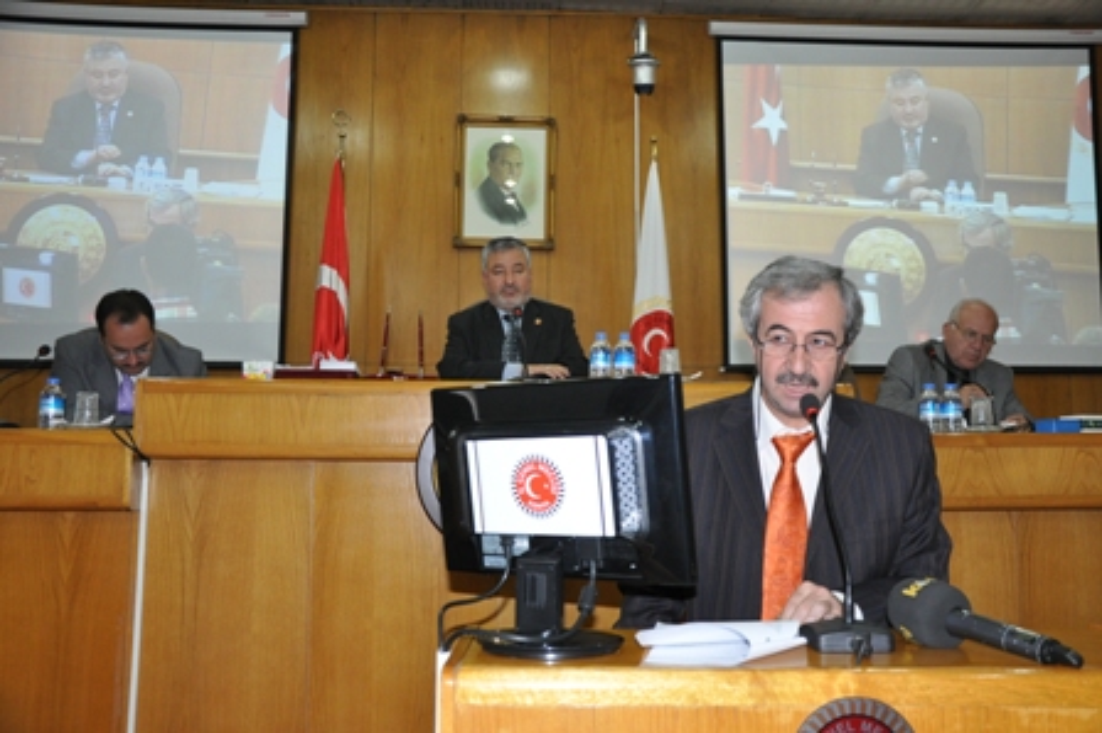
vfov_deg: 39.9
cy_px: 366
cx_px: 551
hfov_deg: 57.3
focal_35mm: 33
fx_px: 1009
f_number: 4.5
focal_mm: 22
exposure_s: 1/60
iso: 1000
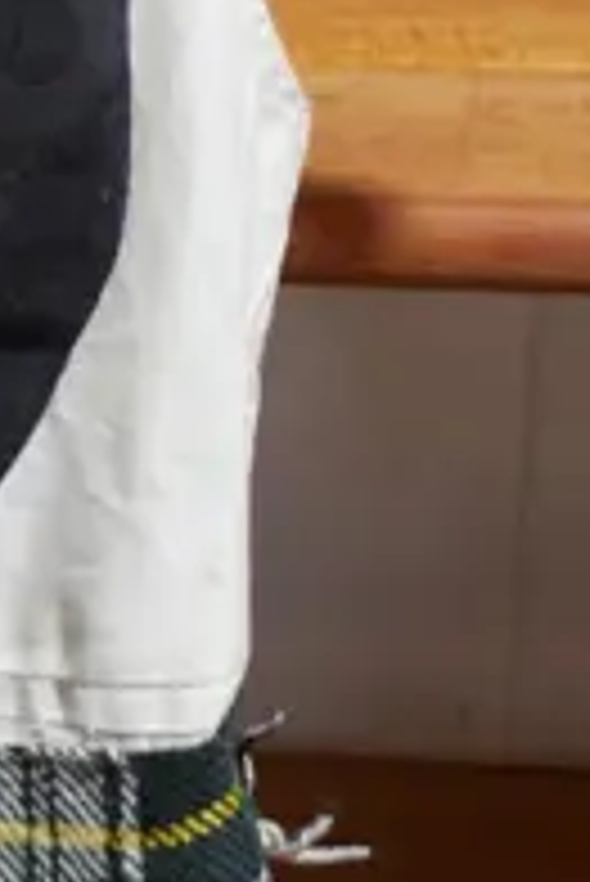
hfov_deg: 7.7
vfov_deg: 11.8
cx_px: -385
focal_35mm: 174
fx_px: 4270
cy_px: 562
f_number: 3.6
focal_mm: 16
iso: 400
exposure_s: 1/60
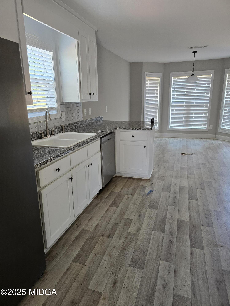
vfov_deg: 73.9
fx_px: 204
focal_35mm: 23
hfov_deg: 58.9
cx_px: 115
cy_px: 153
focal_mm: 6.3
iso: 160
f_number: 1.7
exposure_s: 1/180
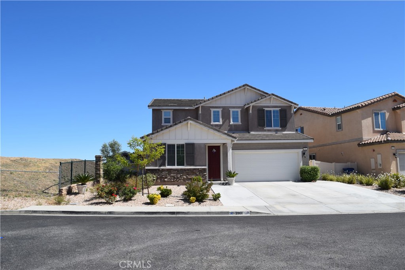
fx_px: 304
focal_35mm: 27
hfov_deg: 67.4
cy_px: 135
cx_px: 202
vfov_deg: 47.9
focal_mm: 18
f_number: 10
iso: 200
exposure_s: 1/400
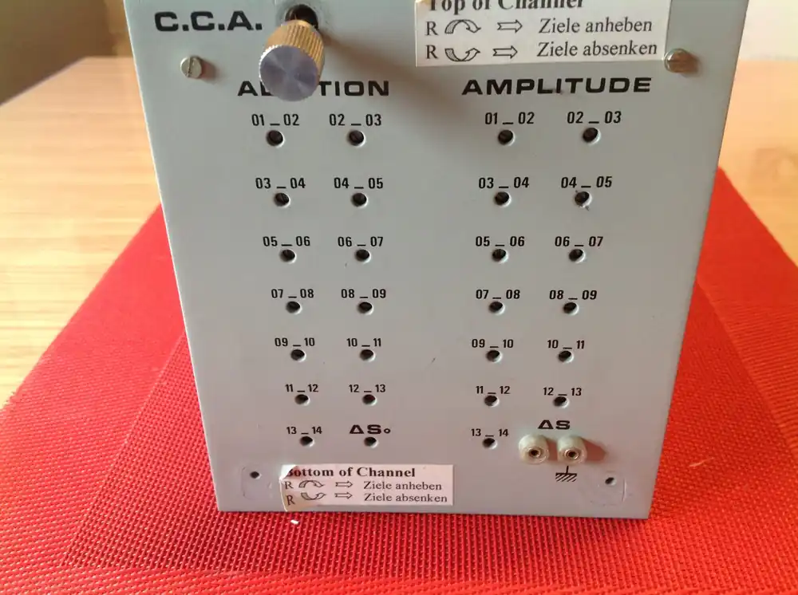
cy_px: 298
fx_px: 805
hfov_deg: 52.7
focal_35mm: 35
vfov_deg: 40.6
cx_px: 399
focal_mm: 4.28
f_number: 2.4
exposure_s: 1/15
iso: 100
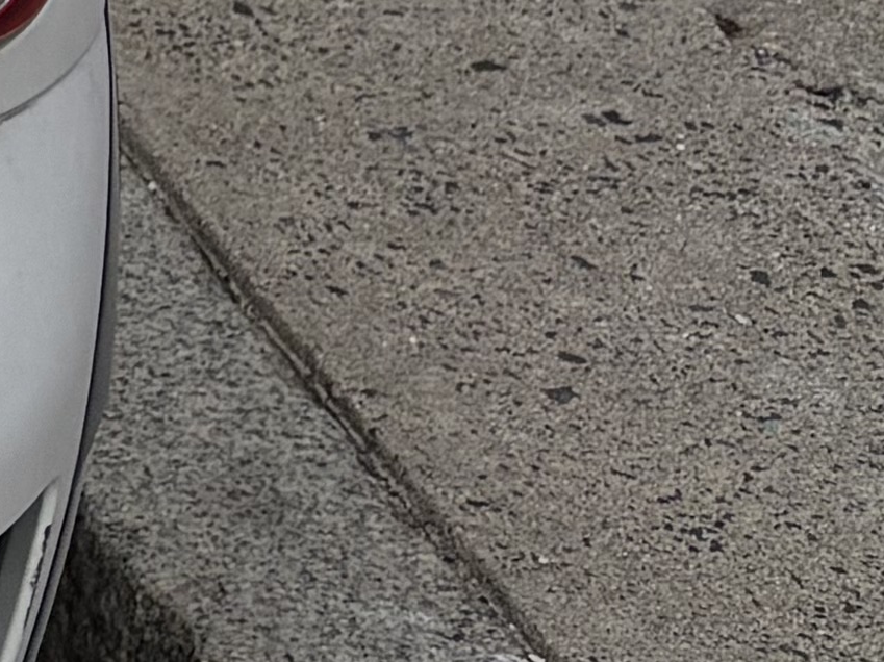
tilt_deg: -24.8
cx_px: -1736
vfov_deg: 8.1
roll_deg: +0.5
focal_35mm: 175
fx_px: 4467
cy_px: -685
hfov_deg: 9.2
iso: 50
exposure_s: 1/4950
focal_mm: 5.96
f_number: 1.6
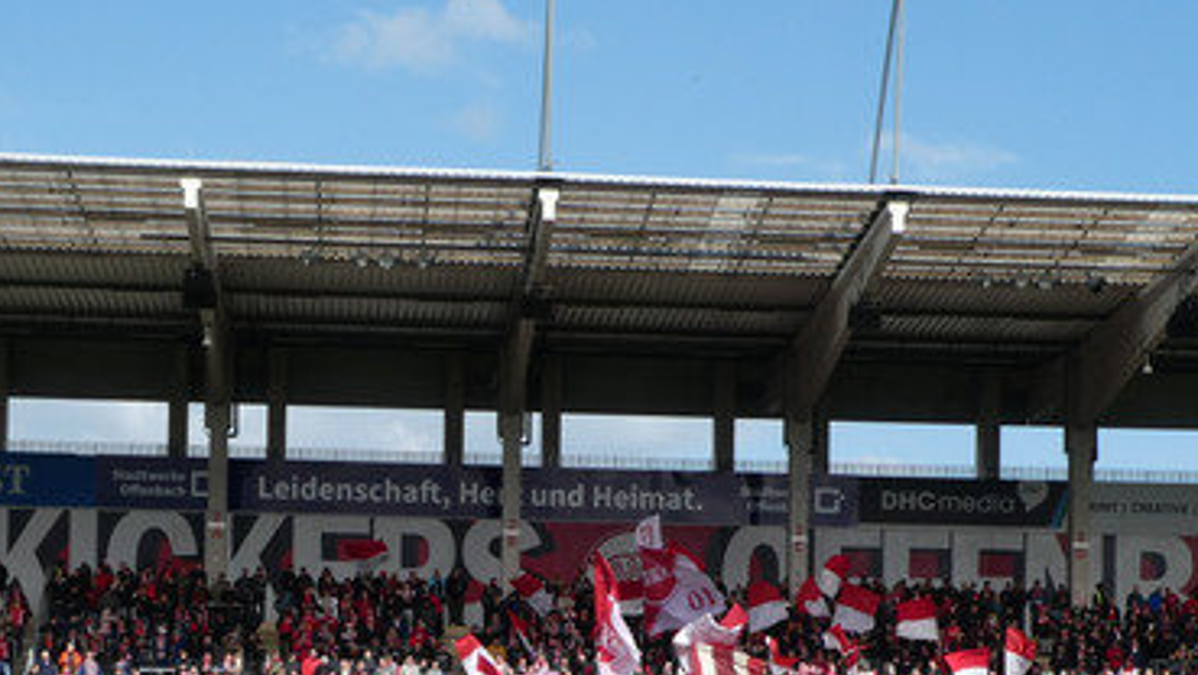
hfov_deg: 20.9
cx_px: 705
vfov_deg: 11.7
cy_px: 720
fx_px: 3242
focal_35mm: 102
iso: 80
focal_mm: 9.6
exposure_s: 1/800
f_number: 4.1
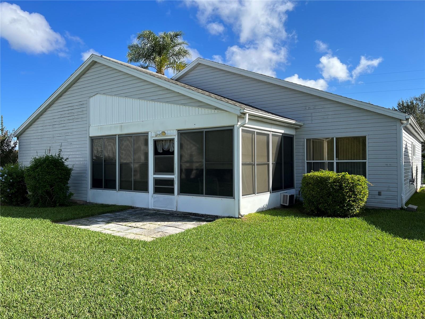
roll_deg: -0.1
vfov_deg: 53.1
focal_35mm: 26
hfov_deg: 67.3
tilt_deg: +0.5
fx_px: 319
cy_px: 160
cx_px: 212
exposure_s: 1/2915
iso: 50
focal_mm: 5.7
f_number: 1.5
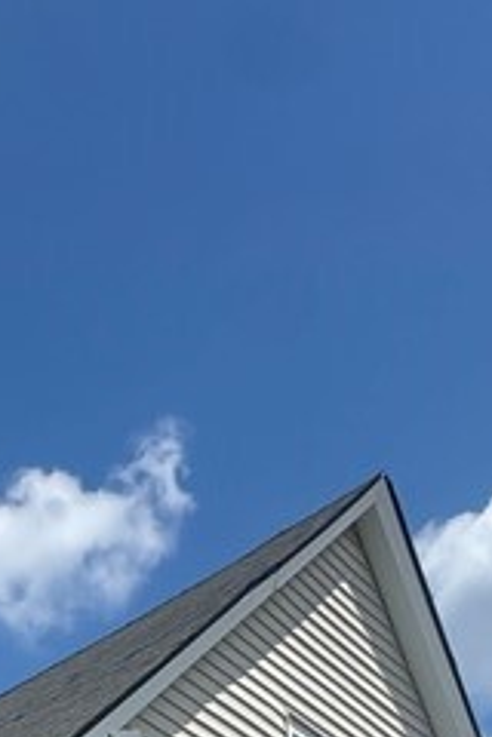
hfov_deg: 20.8
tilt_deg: +3.7
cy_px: 1320
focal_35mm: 62
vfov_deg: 21.4
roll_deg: -0.2
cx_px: -49
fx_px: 1271
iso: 50
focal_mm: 2.22
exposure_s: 1/1637
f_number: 2.2
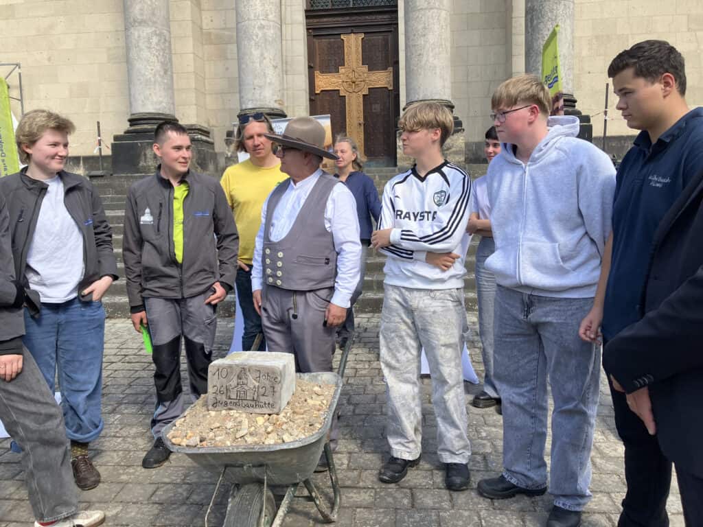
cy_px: 264
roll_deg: +1.5
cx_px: 352
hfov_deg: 63.4
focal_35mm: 28
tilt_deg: -4.6
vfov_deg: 49.7
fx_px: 569
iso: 32
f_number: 1.8
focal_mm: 3.99
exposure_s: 1/511
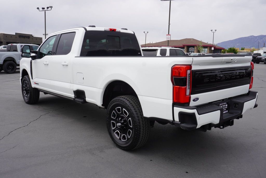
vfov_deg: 40.0
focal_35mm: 33
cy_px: 89
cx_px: 133
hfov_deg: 57.2
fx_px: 244
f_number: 10
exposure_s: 1/125
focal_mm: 22
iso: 100
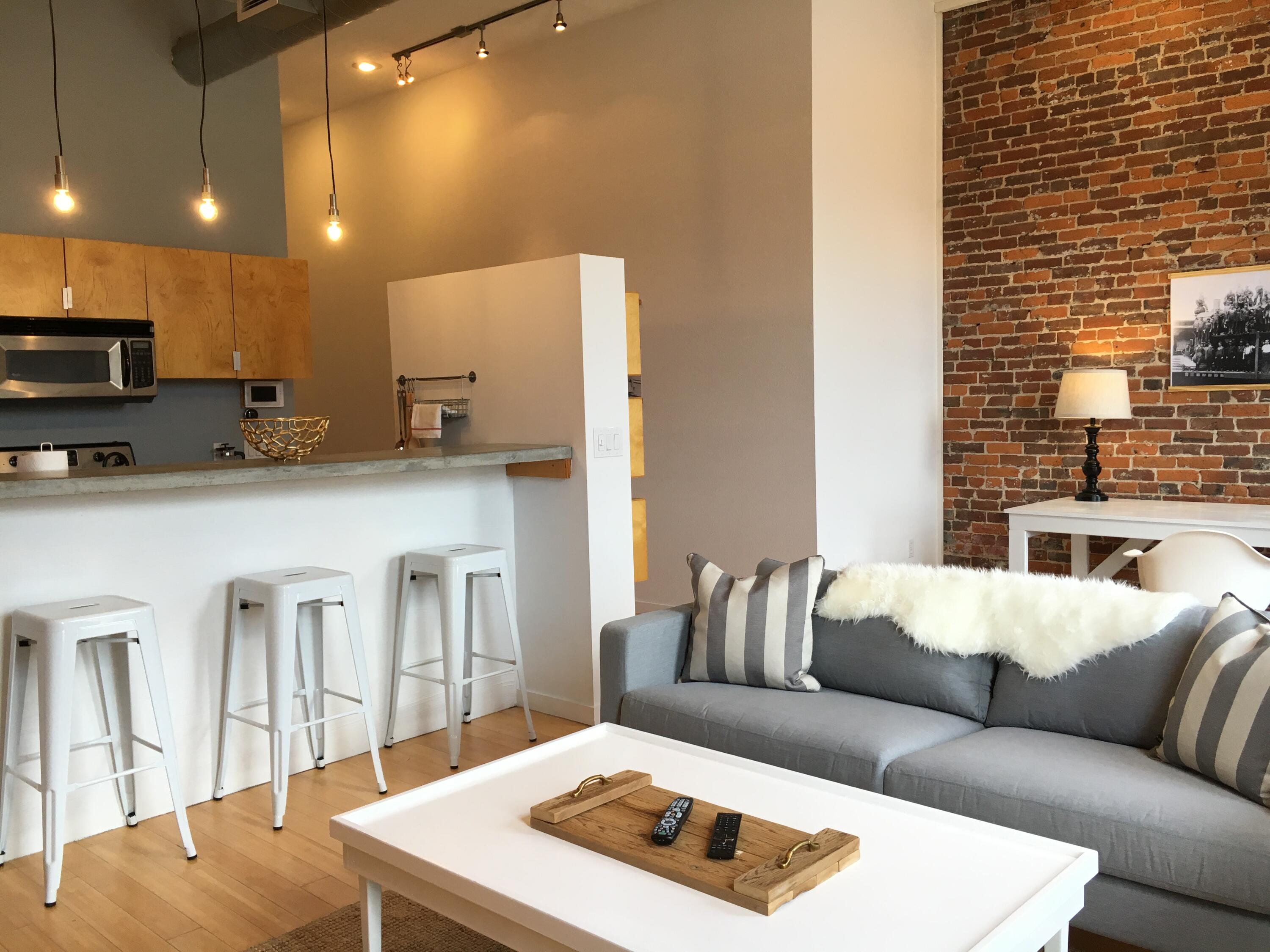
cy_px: 476
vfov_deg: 48.2
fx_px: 1064
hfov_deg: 61.7
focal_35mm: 29
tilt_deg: -3.4
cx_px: 635
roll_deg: +1.7
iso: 25
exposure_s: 1/40
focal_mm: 4.15
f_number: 2.2
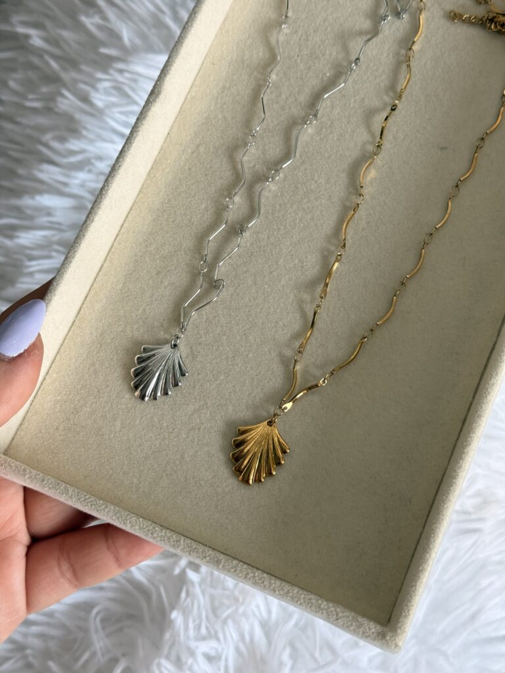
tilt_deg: -82.0
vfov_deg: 39.7
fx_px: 934
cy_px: 336
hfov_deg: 30.3
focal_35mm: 48
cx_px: 252
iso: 100
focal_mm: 6.76
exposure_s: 1/121
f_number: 1.78
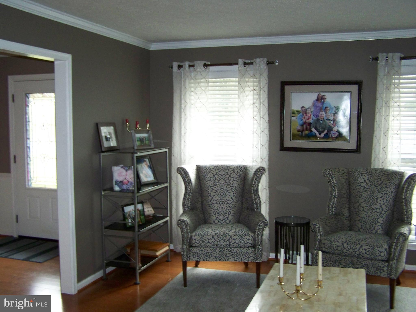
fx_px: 457
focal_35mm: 38
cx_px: 208
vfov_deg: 37.7
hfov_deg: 49.0
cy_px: 156
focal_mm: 6.3
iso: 200
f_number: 2.8
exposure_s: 1/30
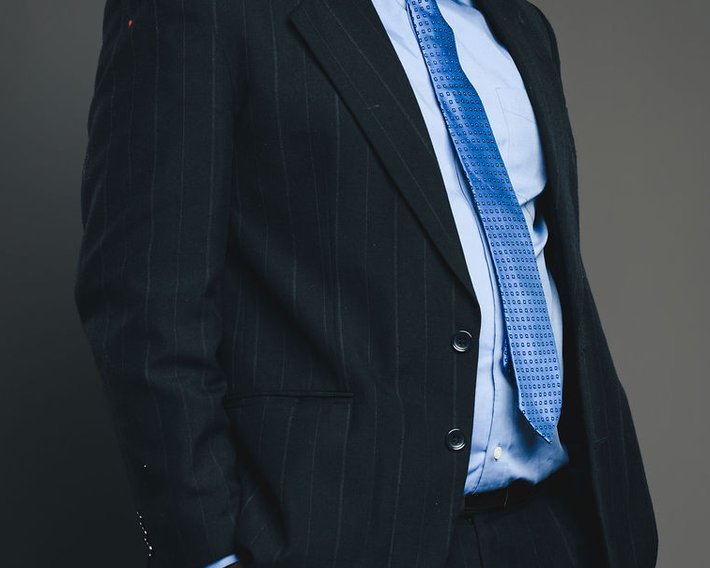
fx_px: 3405
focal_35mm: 162
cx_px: 441
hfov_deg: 11.9
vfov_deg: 9.5
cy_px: 204
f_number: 9
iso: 125
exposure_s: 1/100
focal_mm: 85
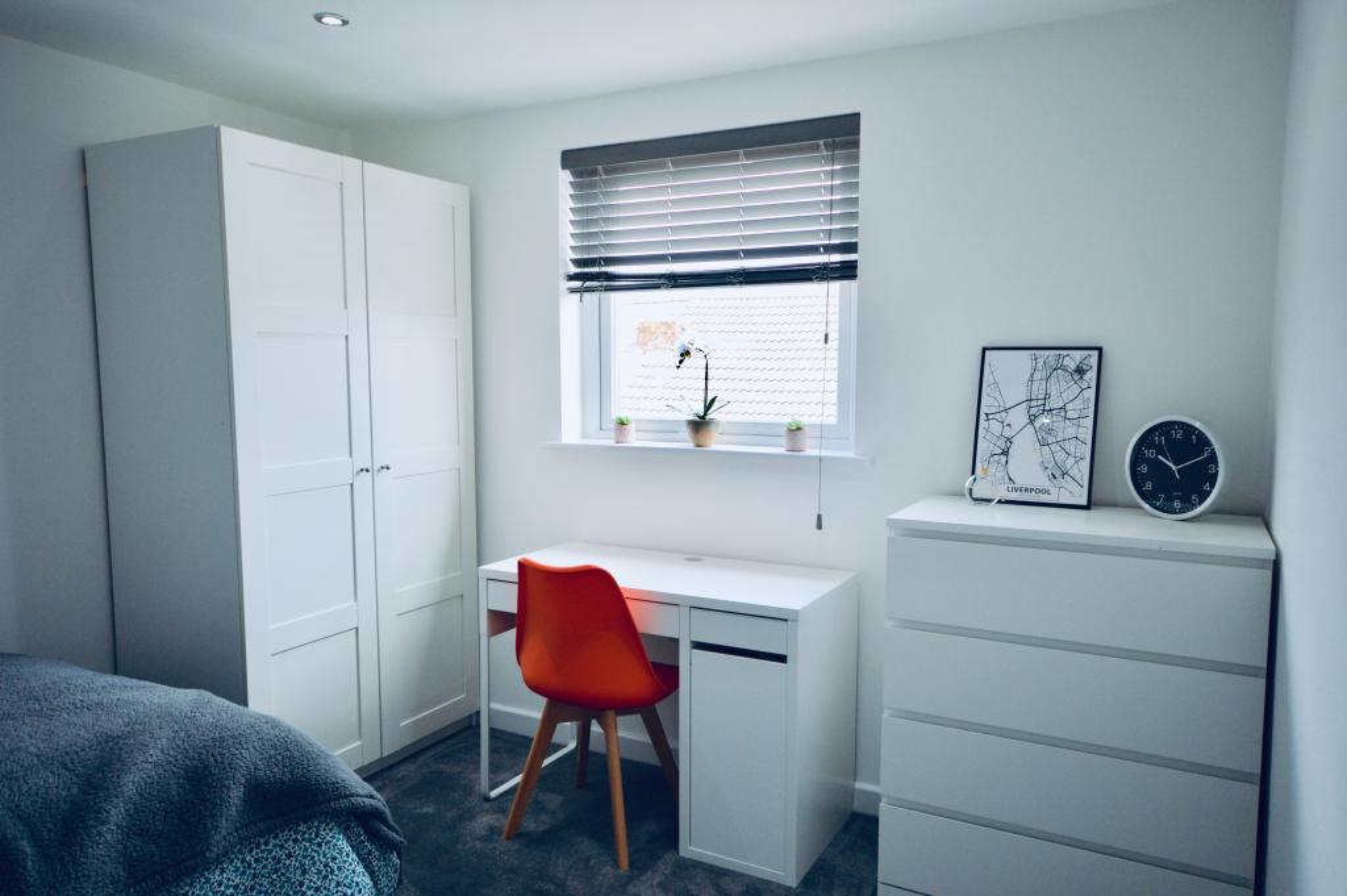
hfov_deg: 70.5
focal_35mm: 26
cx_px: 674
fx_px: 953
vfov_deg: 50.3
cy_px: 448
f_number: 5.3
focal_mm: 17
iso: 400
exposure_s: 1/125
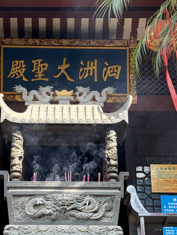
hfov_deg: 17.0
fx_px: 593
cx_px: 65
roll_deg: -2.2
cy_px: 113
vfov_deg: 22.5
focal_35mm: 87
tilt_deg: +26.0
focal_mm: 6.76
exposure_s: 1/286
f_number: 1.78
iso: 100
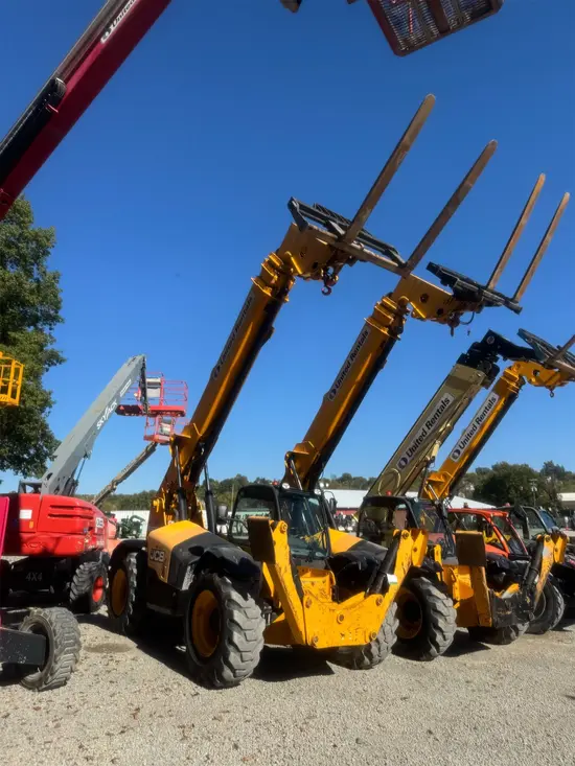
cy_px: 383
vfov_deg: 71.6
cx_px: 288
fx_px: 531
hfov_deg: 56.8
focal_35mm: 24
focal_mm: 6.76
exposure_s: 1/4950
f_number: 1.78
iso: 80
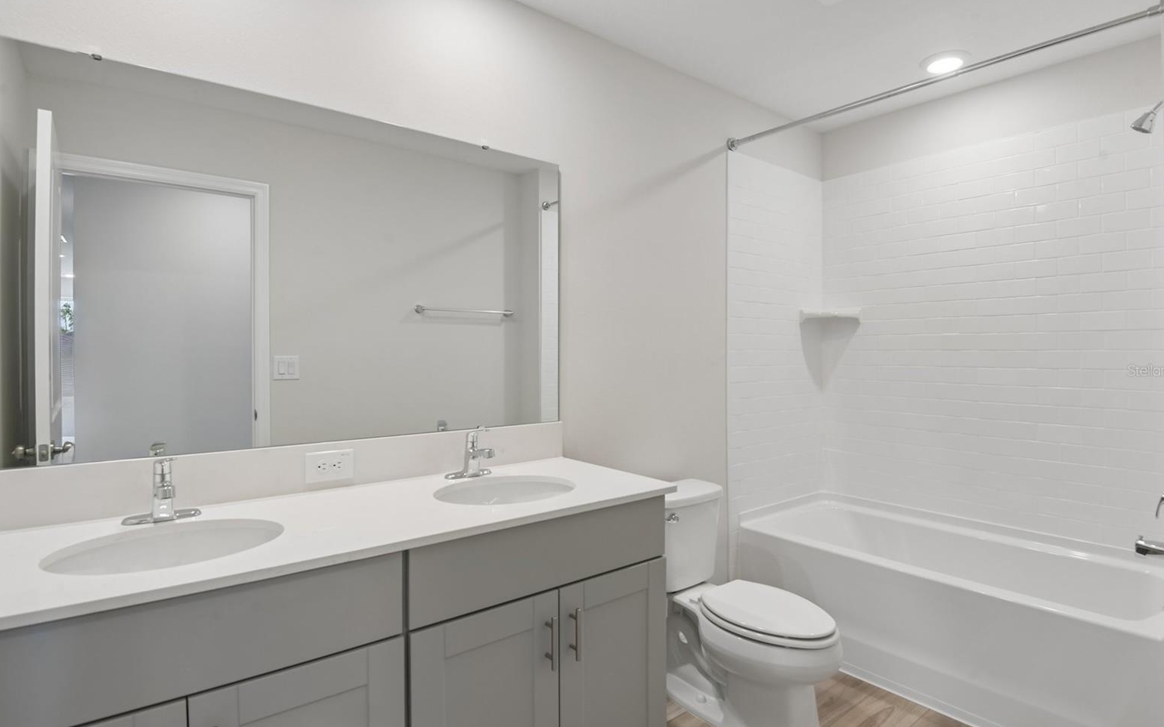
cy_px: 370
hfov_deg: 91.1
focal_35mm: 18
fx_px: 571
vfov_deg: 65.0
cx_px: 590
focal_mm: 17
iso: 400
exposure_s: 1/25
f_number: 8
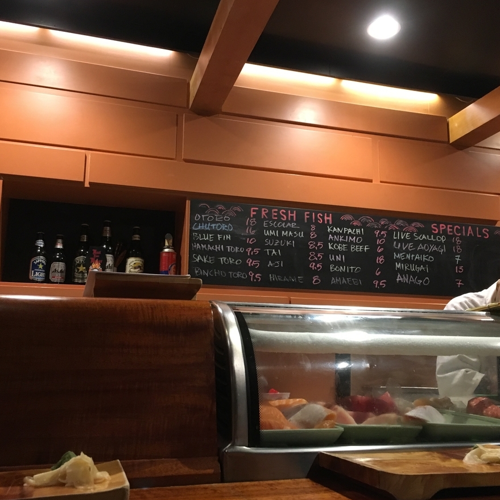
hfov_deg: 47.2
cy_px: 248
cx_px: 262
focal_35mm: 35
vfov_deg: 47.2
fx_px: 572
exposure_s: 1/30
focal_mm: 4.15
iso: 200
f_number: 2.2
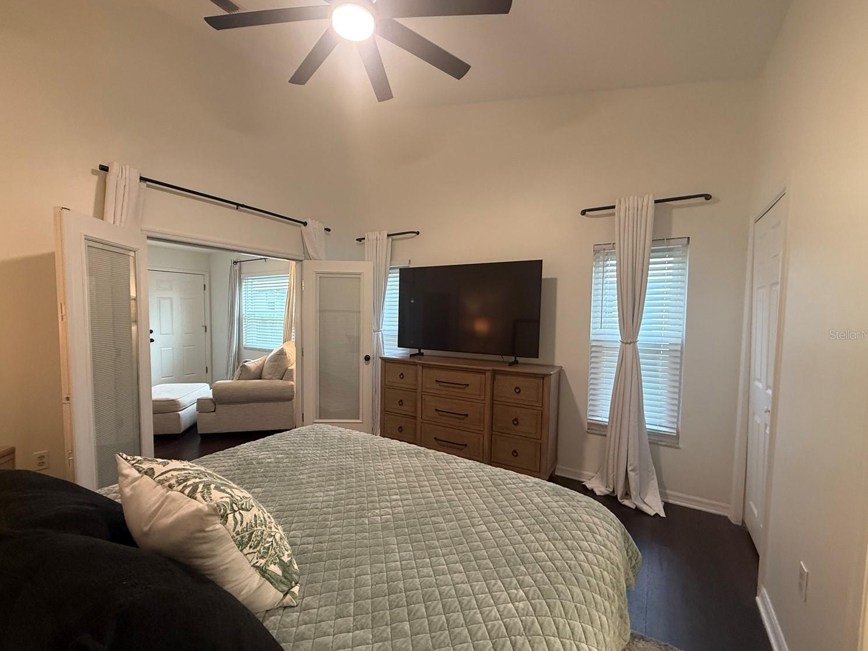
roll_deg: -0.9
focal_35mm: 15
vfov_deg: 81.7
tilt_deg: -2.9
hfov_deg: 98.1
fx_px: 376
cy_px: 334
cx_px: 419
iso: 400
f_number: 2.2
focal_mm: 2.22
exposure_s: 1/60
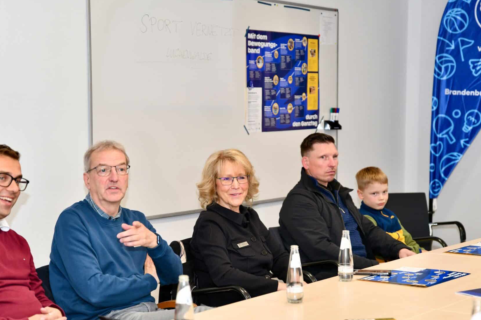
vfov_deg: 17.7
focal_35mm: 77
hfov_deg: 26.3
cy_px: 192
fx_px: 1029
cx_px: 209
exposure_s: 1/250
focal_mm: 62
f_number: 2.8
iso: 1000
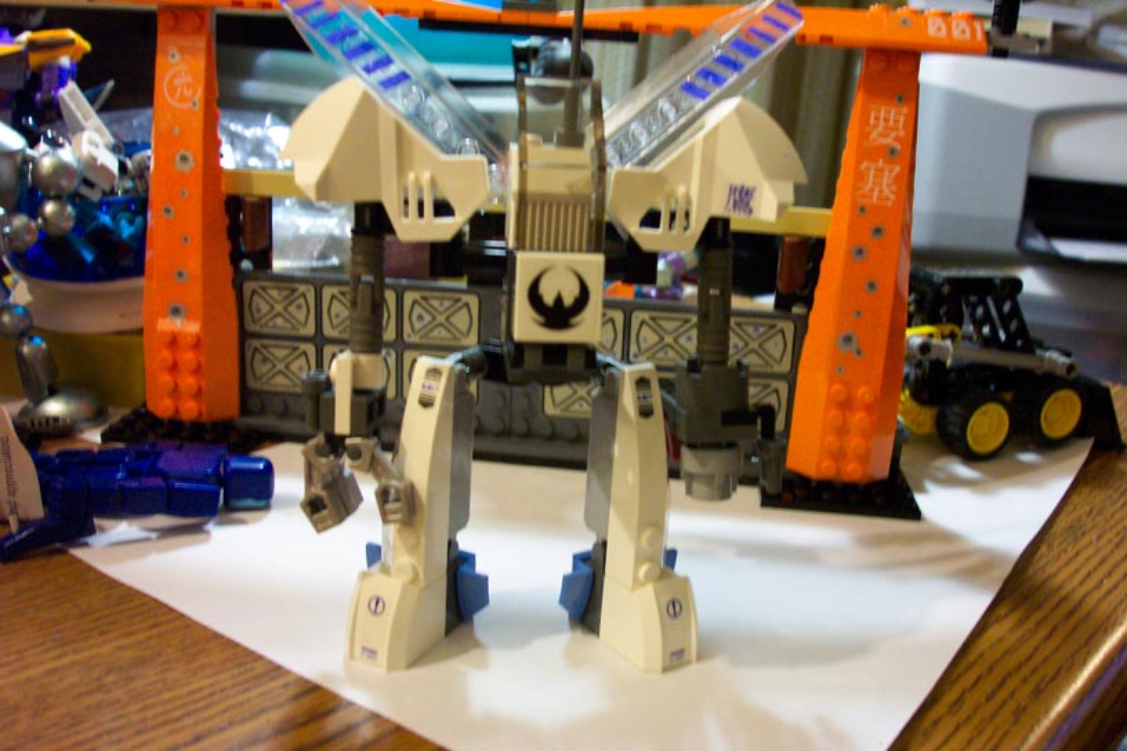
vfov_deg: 37.9
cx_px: 564
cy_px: 376
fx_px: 1096
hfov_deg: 54.4
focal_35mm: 35
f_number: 2.8
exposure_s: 1/10
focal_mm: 7.5
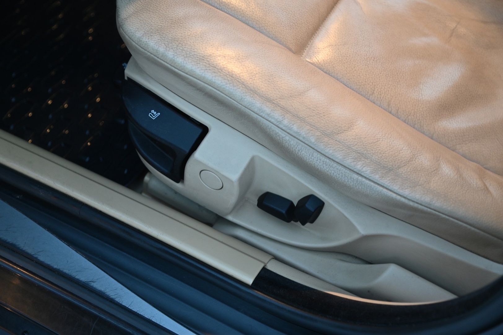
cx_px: 252
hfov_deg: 38.2
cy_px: 168
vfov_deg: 25.9
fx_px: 726
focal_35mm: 52
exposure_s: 1/13
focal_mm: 52
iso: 2000
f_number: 4
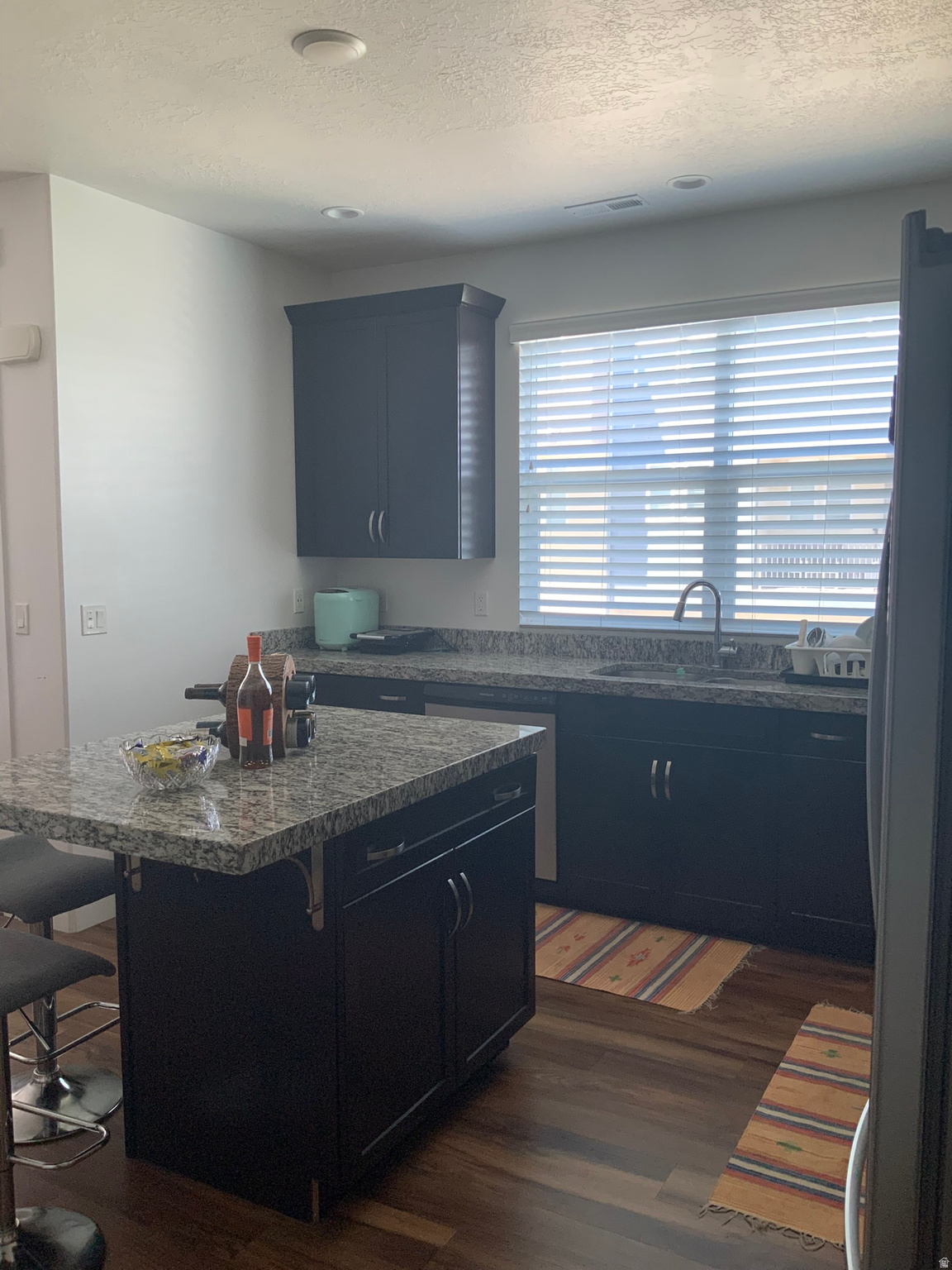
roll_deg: +0.0
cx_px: 476
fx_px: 1063
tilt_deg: -5.9
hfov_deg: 48.2
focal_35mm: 29
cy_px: 635
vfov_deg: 61.7
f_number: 1.8
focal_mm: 3
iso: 64
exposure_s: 1/96
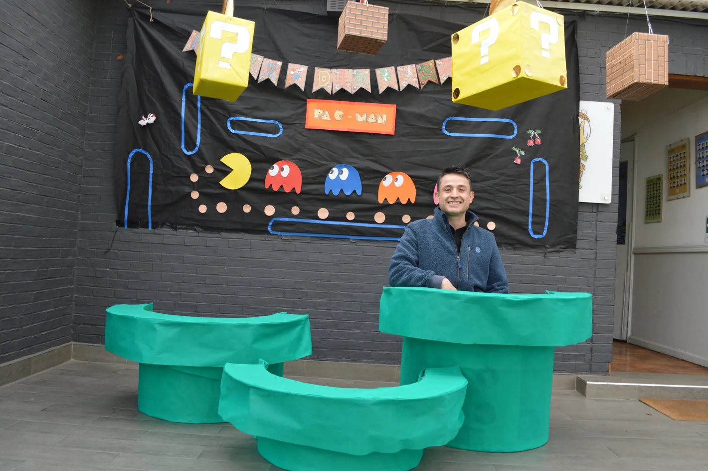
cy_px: 236
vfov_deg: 47.8
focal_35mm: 27
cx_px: 354
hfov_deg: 67.4
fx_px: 530
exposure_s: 1/100
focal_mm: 18
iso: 400
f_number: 5
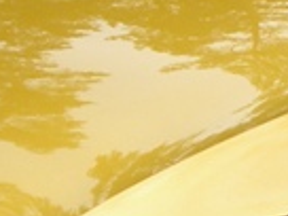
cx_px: 436
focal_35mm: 308
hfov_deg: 6.4
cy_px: 83
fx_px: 2563
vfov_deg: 4.8
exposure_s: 1/87
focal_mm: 7.3
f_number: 3.2
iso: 64
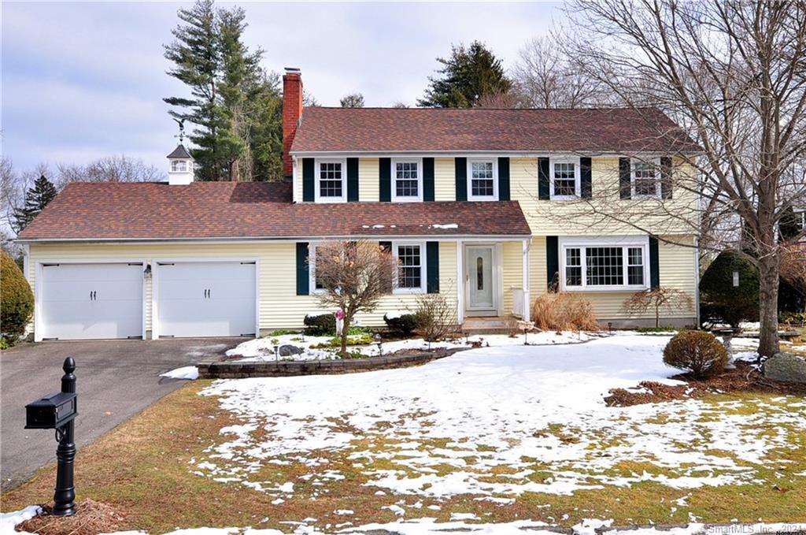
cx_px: 403
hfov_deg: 62.0
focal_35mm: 30
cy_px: 268
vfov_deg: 43.5
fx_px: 671
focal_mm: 20
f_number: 8
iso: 400
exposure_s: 1/640
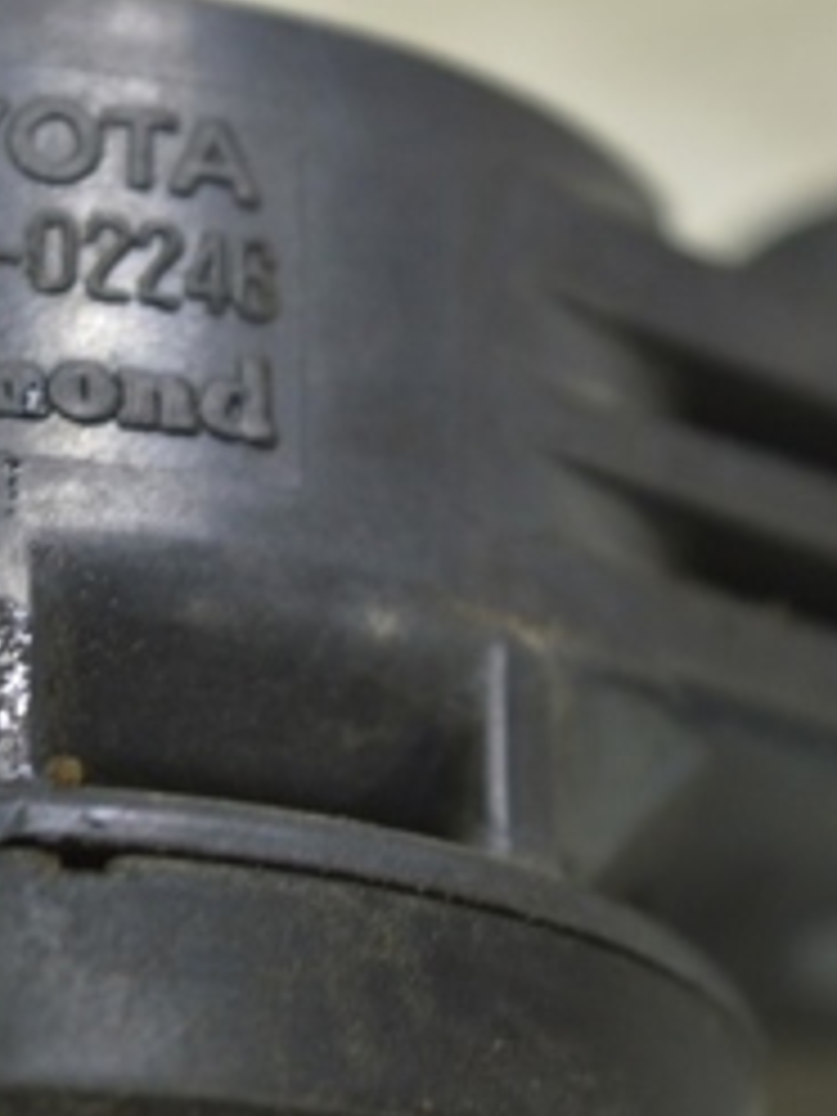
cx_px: 76
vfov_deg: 9.7
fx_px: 6585
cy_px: 272
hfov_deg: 7.3
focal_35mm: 204
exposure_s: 1/20
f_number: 5.6
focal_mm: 55
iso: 400
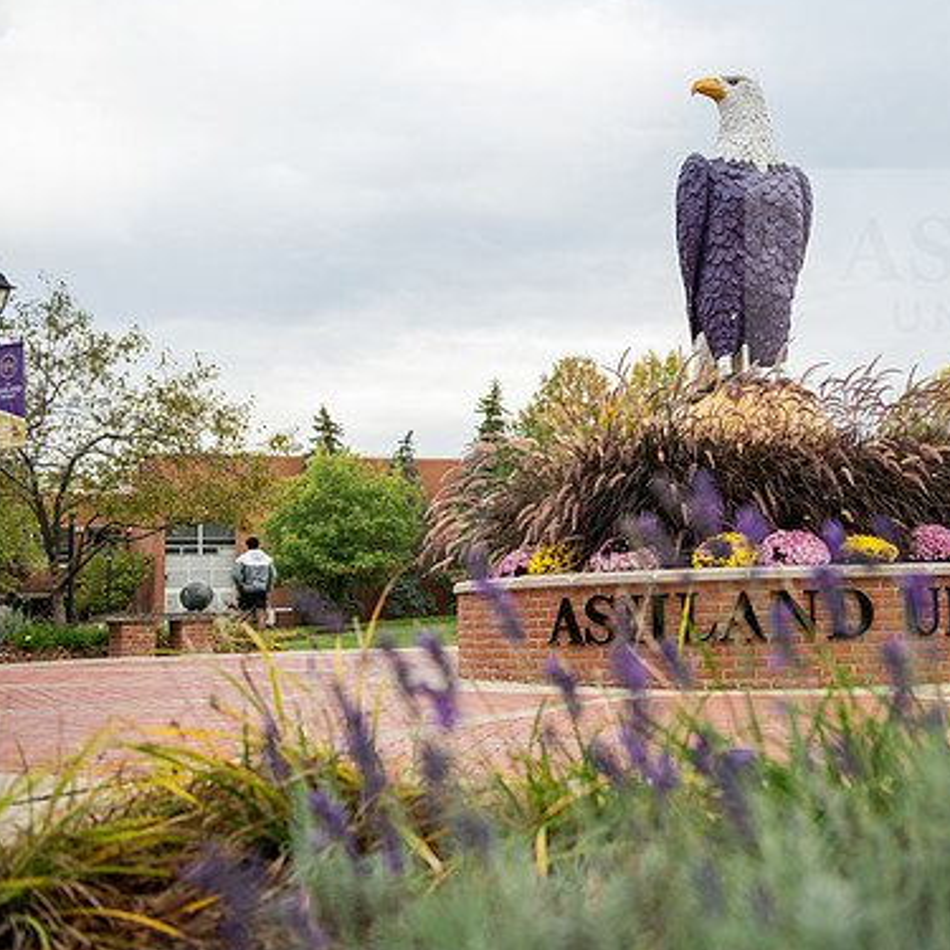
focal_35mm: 50
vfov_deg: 34.0
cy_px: 475
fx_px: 1552
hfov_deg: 33.6
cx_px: 669
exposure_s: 1/320
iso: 160
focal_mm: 38
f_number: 3.2
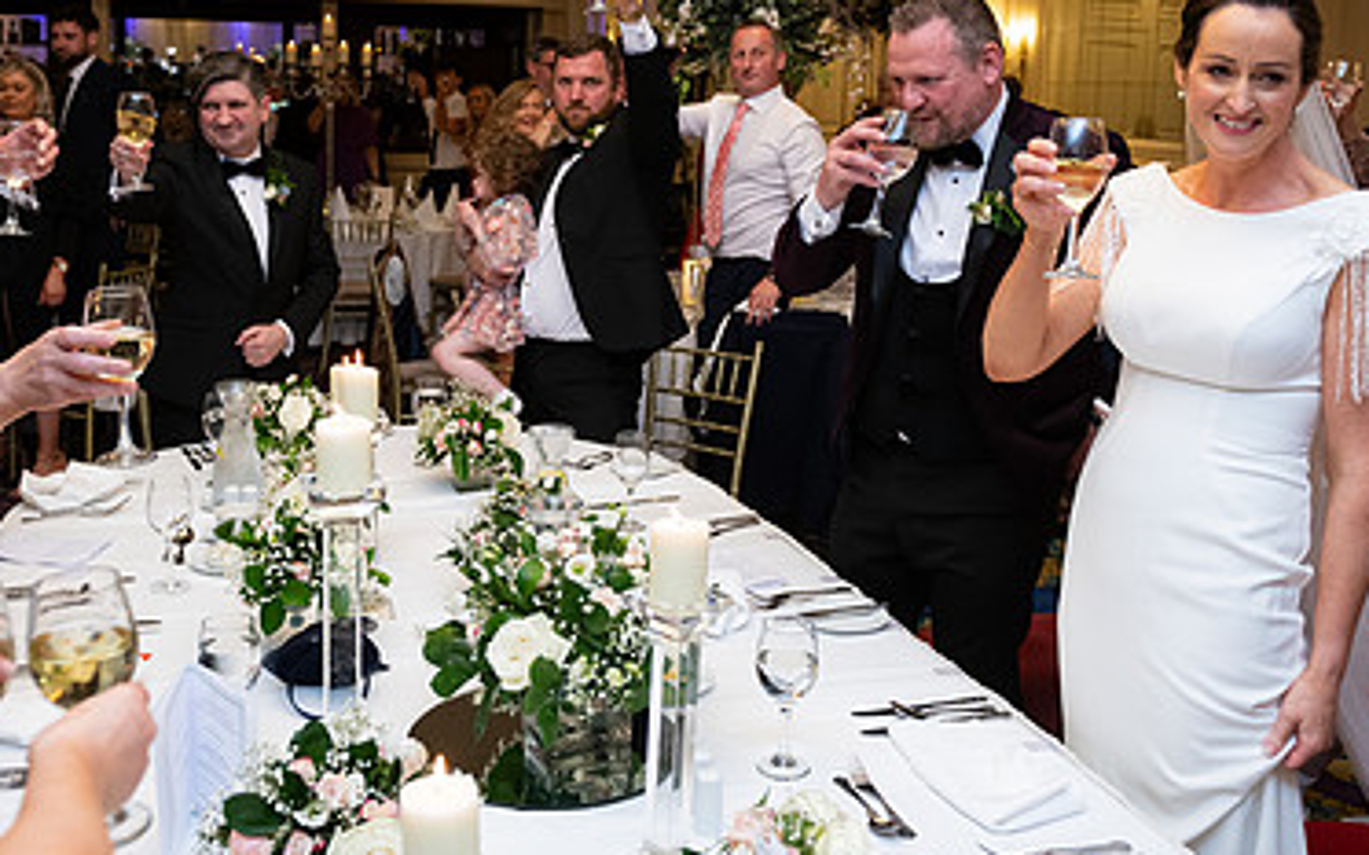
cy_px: 259
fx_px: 1418
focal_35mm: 38
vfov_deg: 33.2
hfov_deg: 51.5
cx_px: 639
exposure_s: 1/160
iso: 800
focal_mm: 24
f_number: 3.5
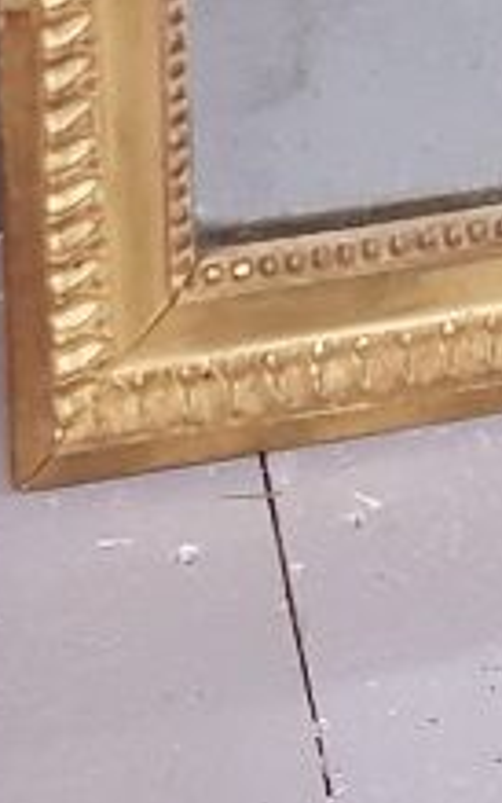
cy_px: -1104
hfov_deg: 8.5
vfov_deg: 11.5
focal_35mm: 151
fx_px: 3303
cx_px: 715
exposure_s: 1/11
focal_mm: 4.2
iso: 250
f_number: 1.7
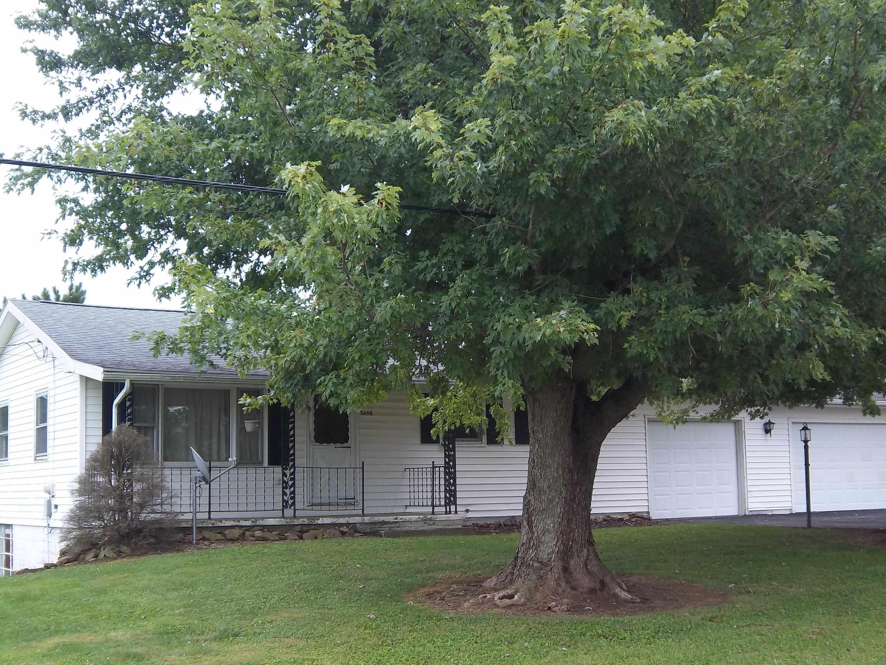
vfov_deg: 28.6
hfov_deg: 37.5
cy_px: 350
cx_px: 479
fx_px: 1305
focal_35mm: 51
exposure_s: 1/125
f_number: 4.58
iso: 64
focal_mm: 8.3
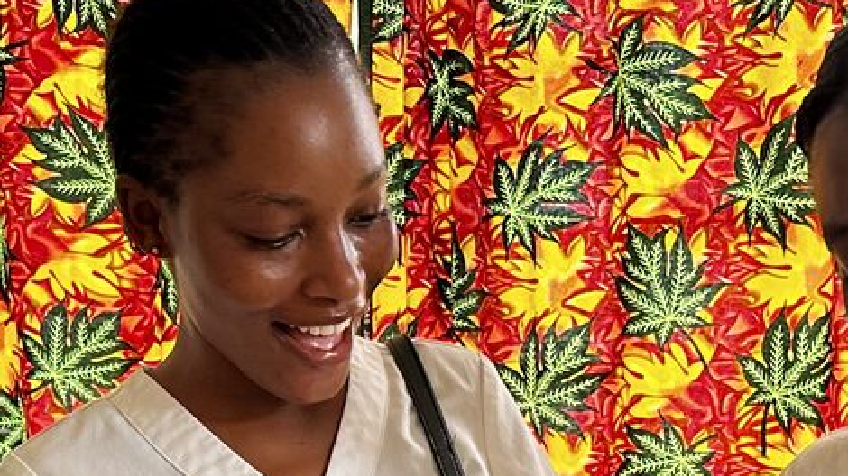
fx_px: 2001
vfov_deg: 12.3
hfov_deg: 23.9
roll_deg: +1.6
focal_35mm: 89
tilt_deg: -14.8
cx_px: 520
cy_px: 887
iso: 200
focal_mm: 6.86
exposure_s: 1/121
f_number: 1.78
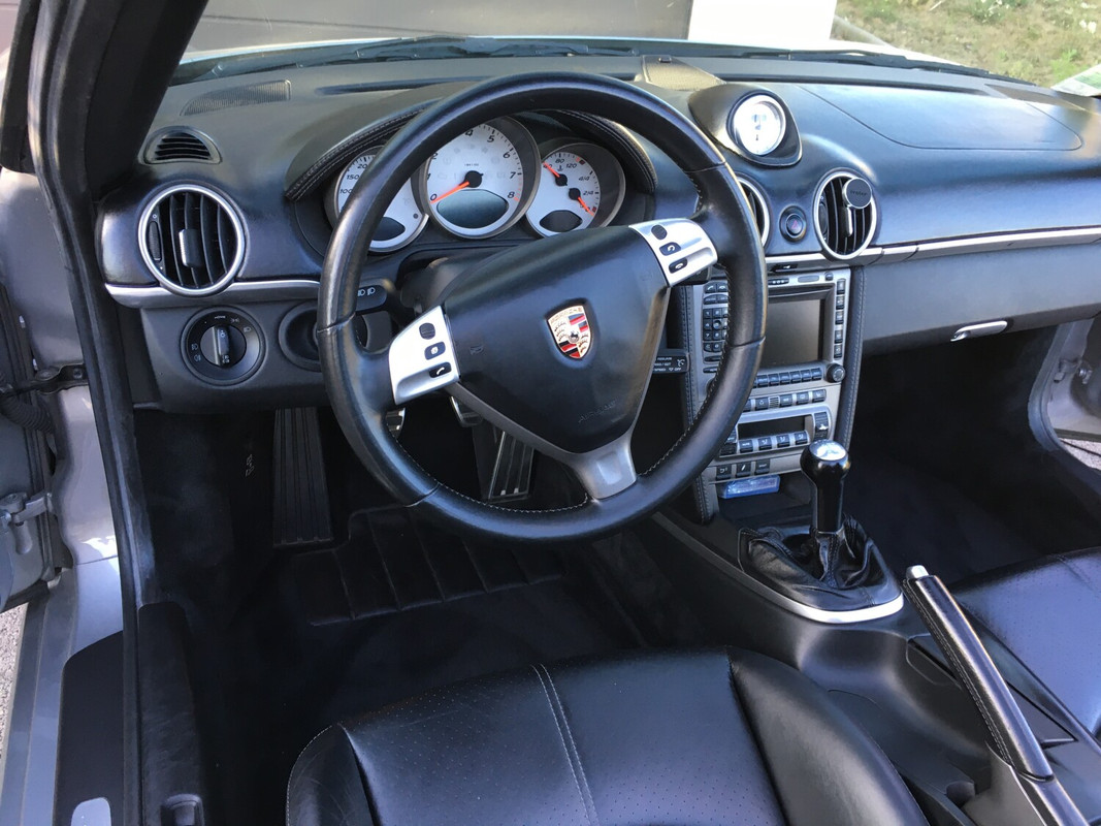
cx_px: 550
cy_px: 413
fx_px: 922
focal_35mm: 29
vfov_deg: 48.2
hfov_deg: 61.7
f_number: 2.2
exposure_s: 1/33
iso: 32
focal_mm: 4.15
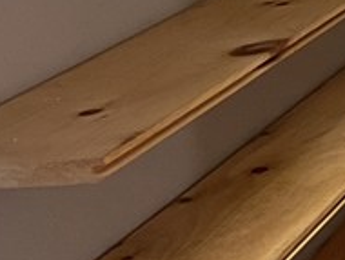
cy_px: -196
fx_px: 1397
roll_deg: +1.7
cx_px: 715
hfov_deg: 12.3
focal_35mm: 140
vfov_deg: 10.1
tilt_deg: -5.5
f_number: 1.5
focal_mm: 5.7
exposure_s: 1/60
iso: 400
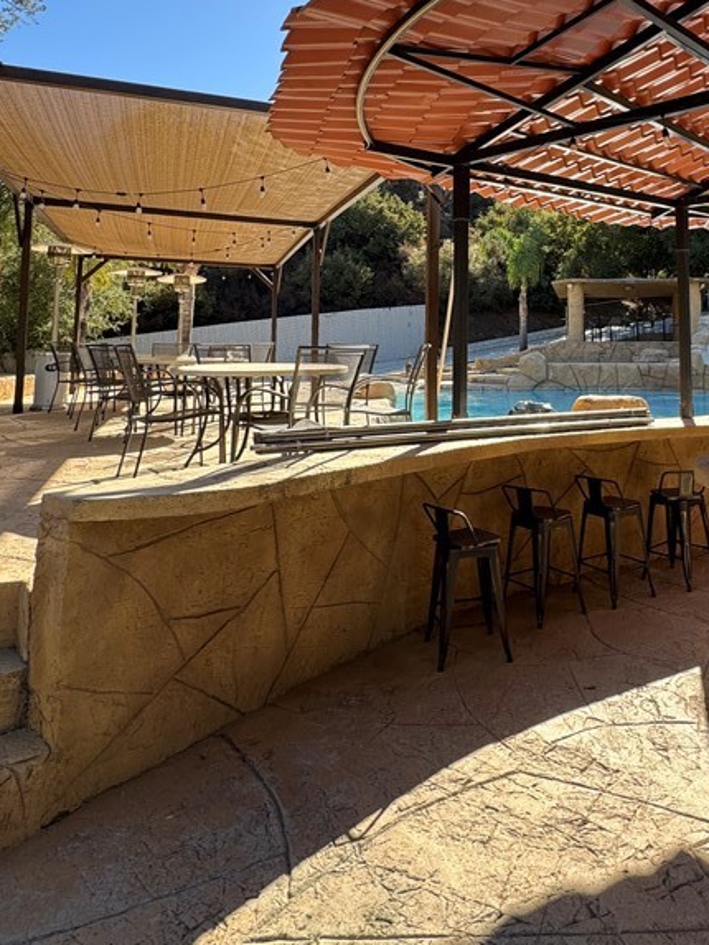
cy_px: 285
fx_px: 682
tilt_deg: +6.2
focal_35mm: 25
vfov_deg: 66.7
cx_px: 485
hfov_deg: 53.6
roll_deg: -0.7
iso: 40
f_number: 2.2
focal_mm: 2.22
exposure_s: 1/294
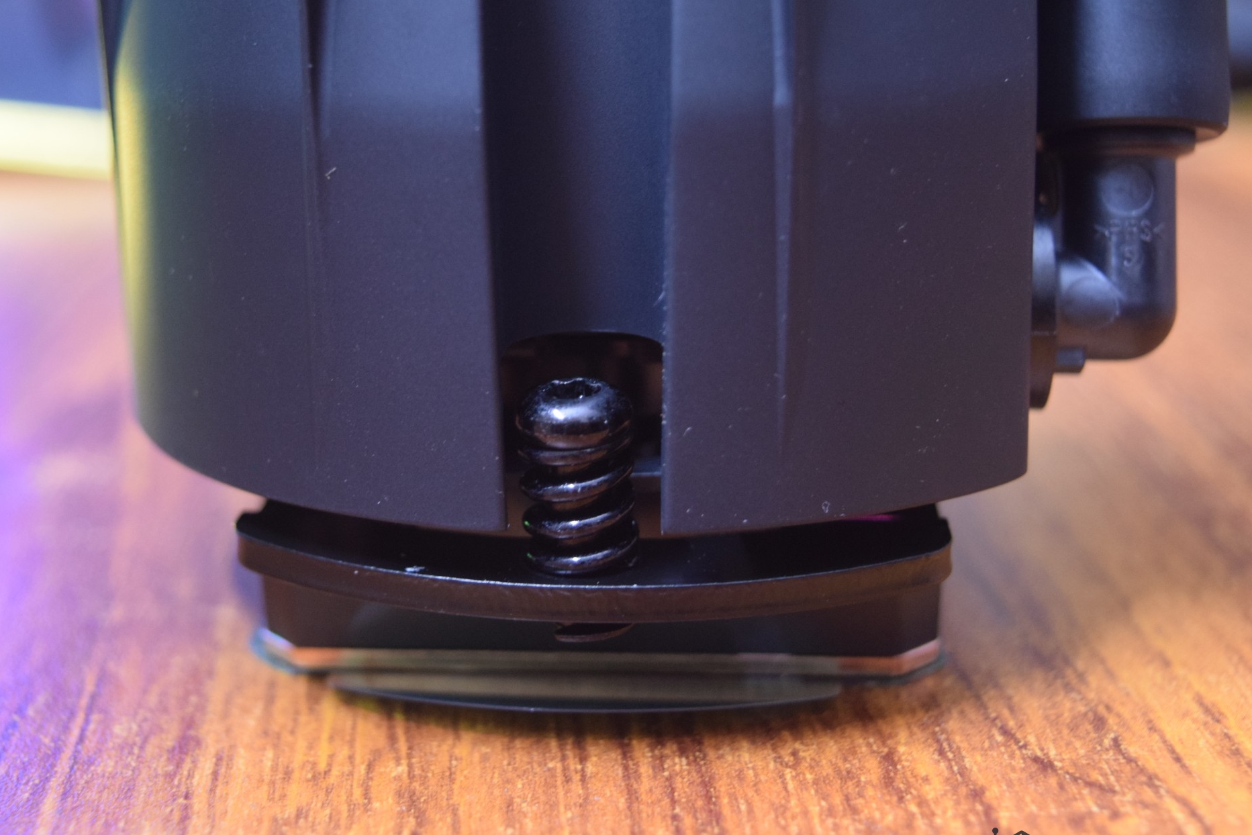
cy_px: 398
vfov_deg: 20.6
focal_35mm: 66
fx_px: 2296
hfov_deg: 30.5
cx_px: 567
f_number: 4.8
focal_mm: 38
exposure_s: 1/8
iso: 1600
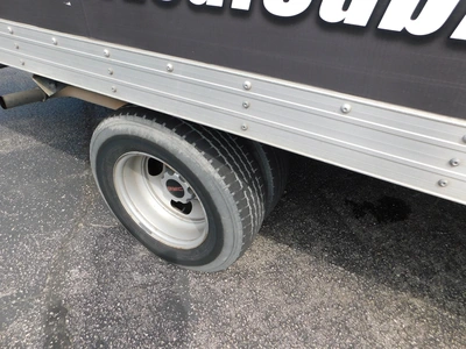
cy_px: 174
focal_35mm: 23
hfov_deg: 73.9
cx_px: 233
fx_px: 310
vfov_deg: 58.9
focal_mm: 4
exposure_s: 1/640
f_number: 3
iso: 125
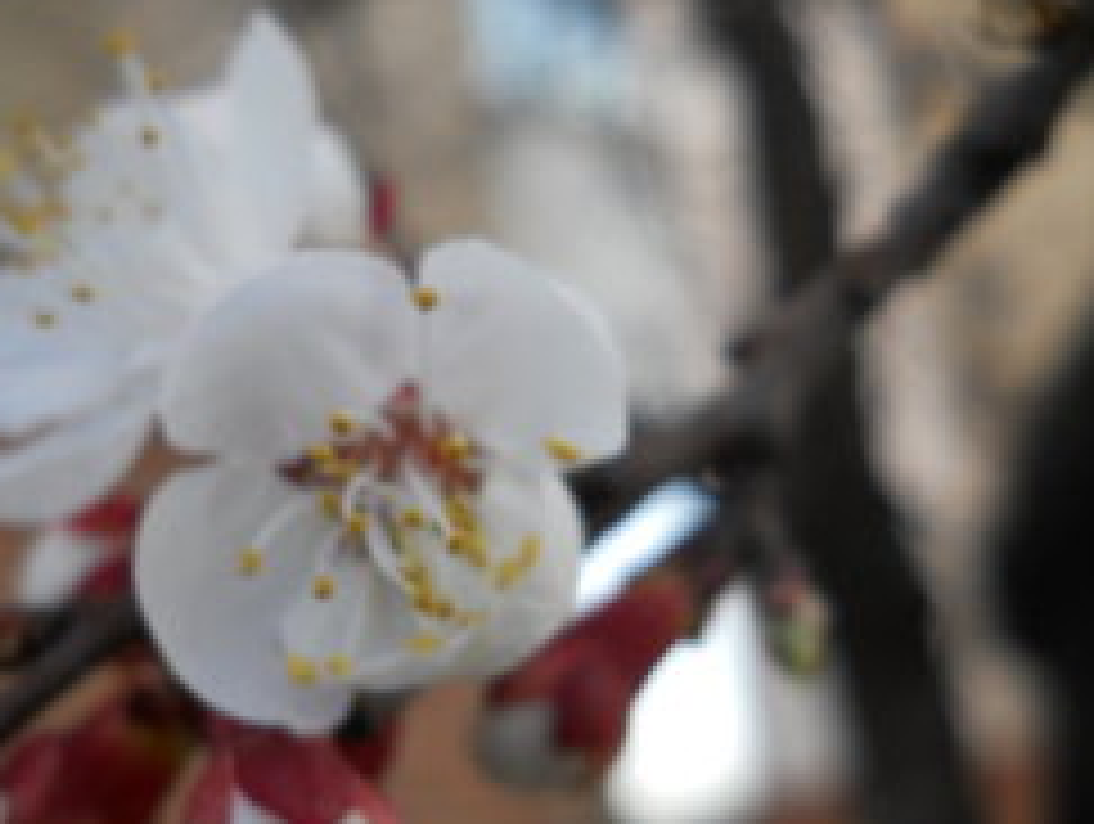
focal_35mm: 59
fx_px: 1867
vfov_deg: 24.9
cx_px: 356
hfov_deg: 32.4
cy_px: 475
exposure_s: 1/60
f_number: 3.1
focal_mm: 6.72
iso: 80
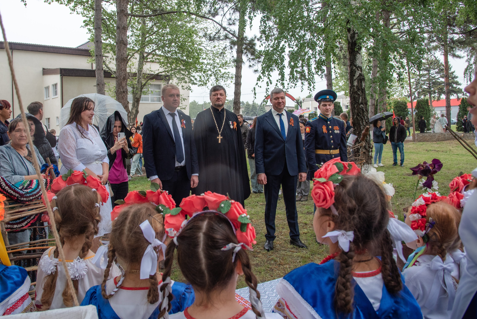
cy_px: 130
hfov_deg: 64.3
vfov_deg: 45.7
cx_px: 195
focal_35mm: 28
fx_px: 376
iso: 500
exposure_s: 1/160
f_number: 5.6
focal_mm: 24
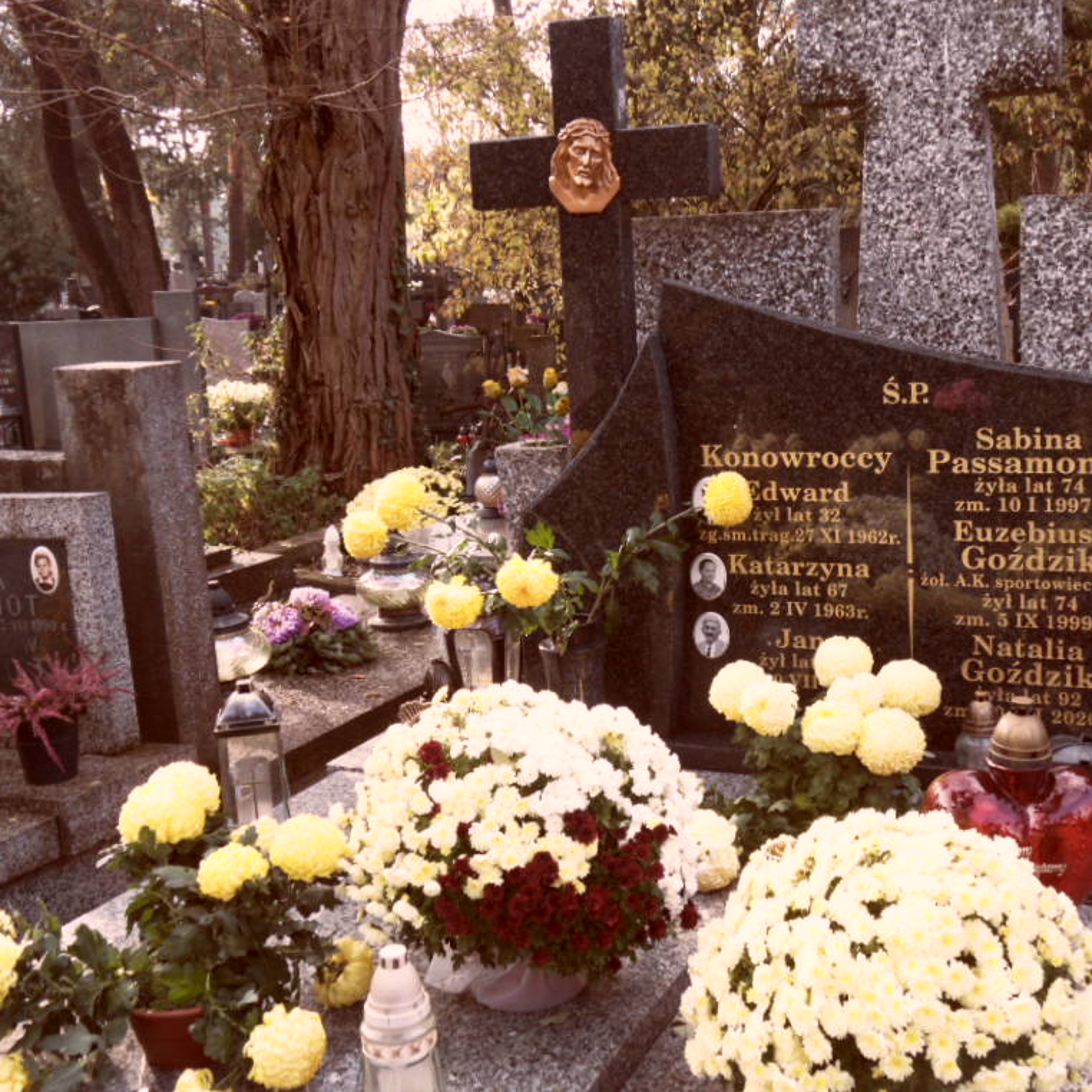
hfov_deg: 43.3
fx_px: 1356
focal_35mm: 38
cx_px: 722
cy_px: 543
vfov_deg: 43.9
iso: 80
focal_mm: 5.3
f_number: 3.4
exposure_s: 1/90
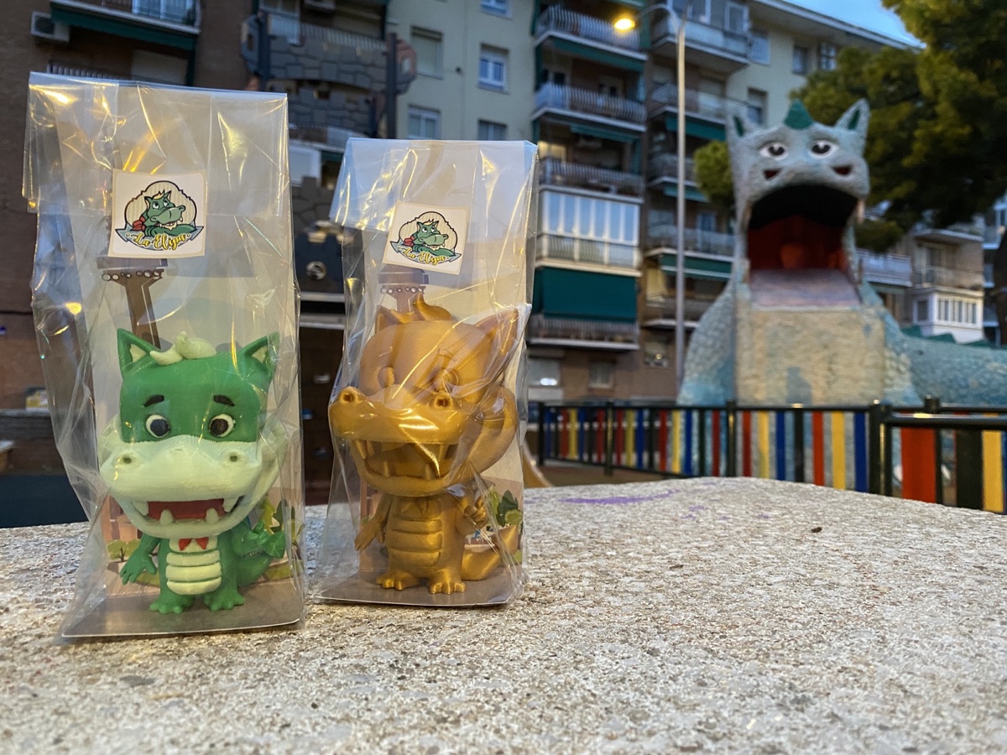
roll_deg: -2.4
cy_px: 378
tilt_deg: +0.3
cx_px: 504
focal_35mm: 26
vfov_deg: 53.1
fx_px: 756
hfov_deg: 67.3
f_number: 1.8
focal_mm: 4.25
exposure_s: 1/50
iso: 400
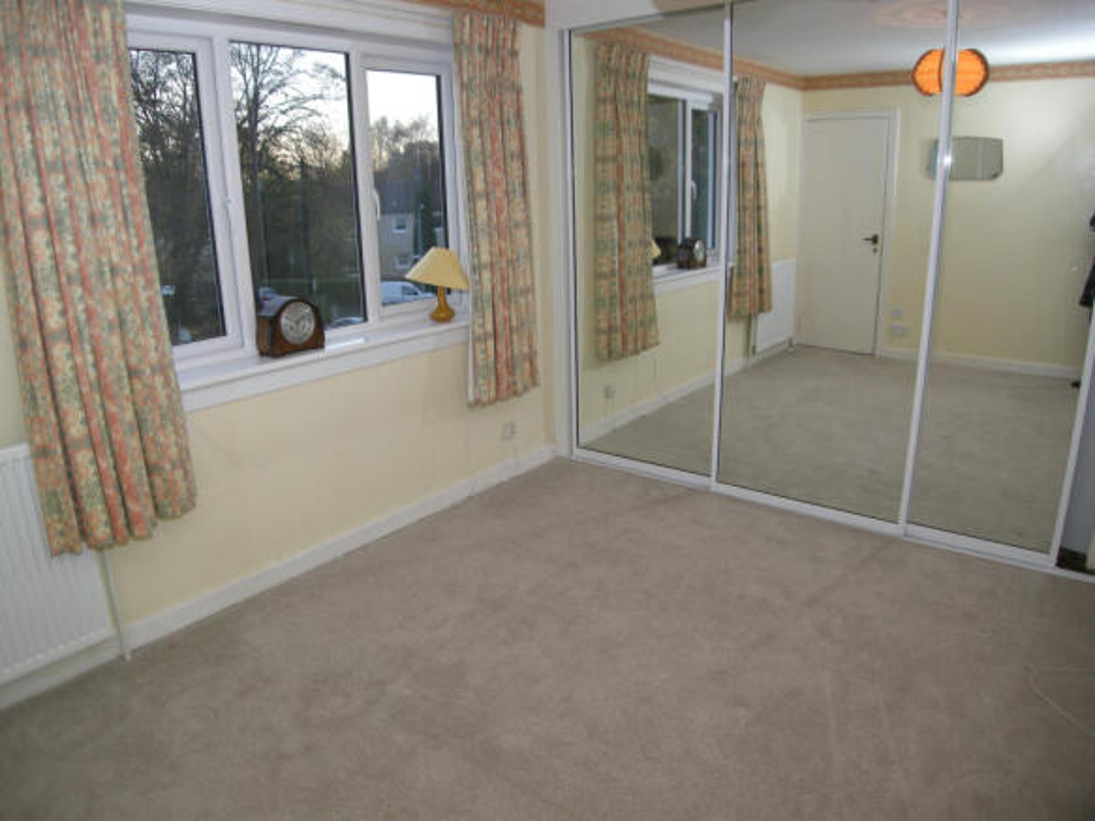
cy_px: 410
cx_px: 548
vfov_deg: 40.7
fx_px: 1107
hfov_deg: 52.6
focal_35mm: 35
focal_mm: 7.5
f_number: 2.7
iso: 64
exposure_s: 1/30
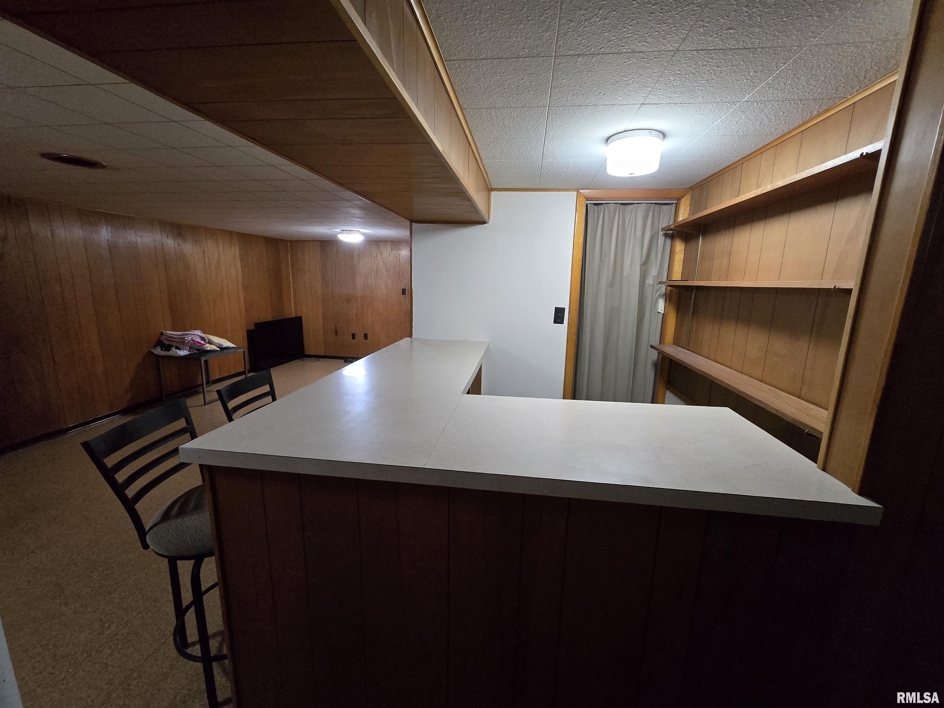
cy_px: 354
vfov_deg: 89.9
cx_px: 472
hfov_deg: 106.2
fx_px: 355
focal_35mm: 13
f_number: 2.2
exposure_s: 1/60
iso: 1000
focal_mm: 2.2
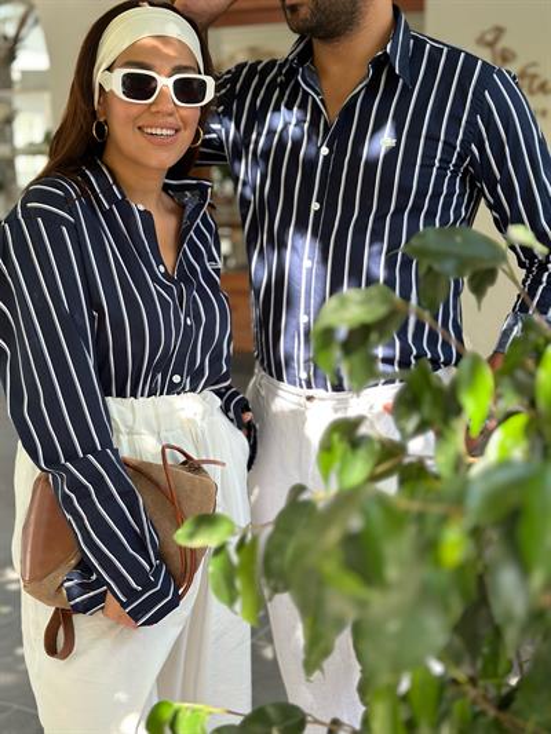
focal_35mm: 48
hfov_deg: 30.3
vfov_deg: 39.6
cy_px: 367
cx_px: 276
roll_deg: +0.4
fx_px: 1018
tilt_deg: -11.6
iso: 80
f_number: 1.78
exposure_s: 1/311
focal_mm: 6.86
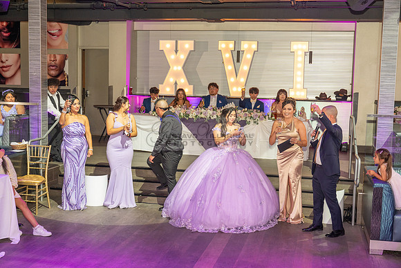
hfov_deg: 41.9
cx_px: 200
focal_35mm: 47
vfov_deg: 28.7
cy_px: 134
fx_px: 524
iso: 1000
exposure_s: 1/125
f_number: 4
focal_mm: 47
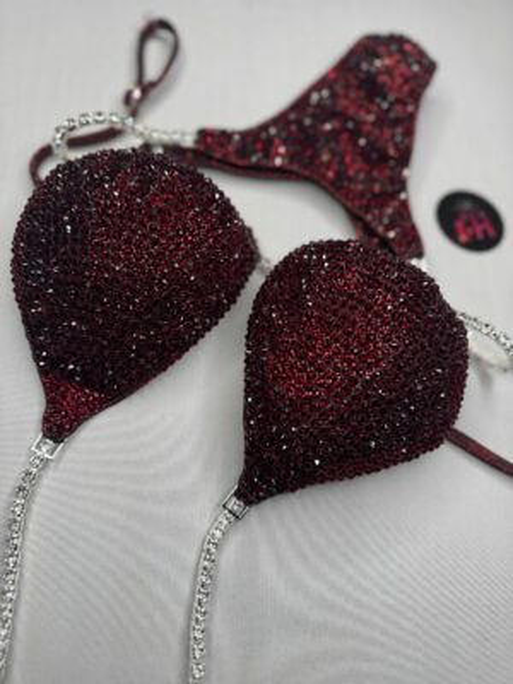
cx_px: 256
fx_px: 474
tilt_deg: -67.2
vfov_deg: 71.6
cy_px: 342
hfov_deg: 56.8
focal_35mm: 24
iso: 80
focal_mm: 6.76
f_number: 1.78
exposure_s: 1/325
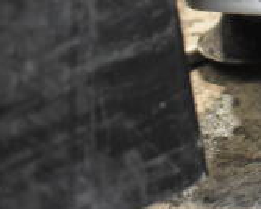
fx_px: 874
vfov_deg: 13.4
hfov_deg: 14.8
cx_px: 472
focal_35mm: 113
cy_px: -19
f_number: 4
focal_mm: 22
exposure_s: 1/60
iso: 1600
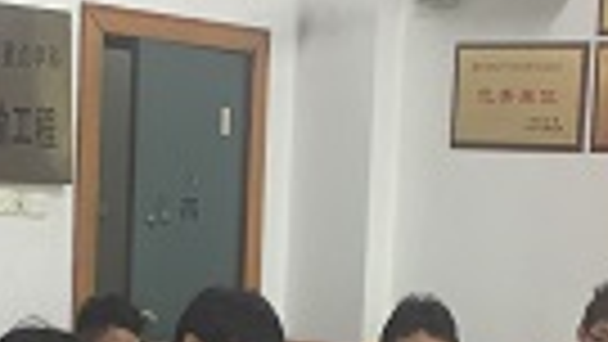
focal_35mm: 117
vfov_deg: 10.2
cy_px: 448
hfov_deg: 18.3
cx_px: 324
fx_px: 1887
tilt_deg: -7.5
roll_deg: -2.5
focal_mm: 4.15
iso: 125
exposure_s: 1/33
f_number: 2.2
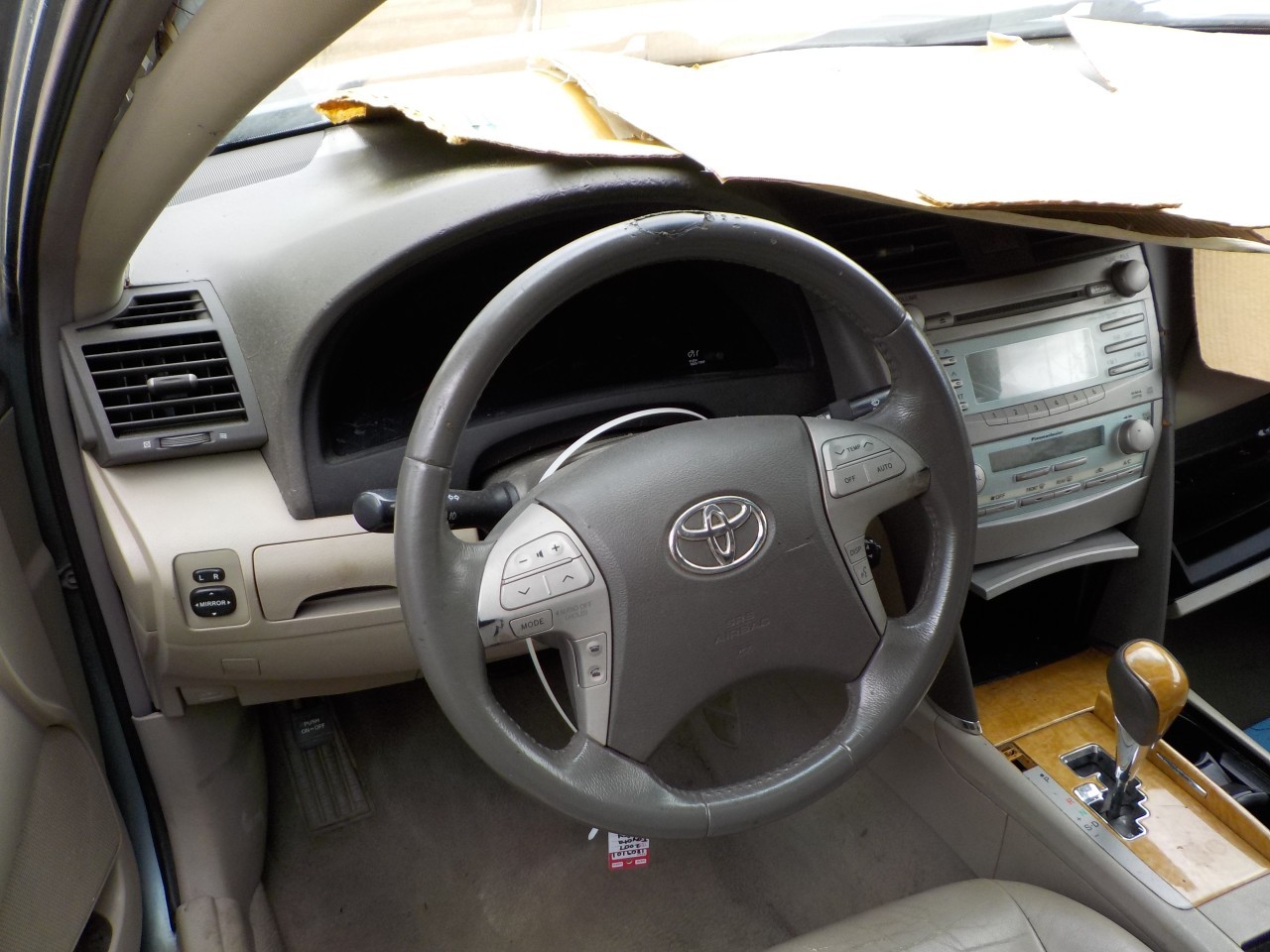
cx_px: 635
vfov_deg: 46.8
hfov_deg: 60.0
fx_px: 1101
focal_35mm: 30
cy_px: 476
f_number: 3.3
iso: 125
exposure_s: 1/125
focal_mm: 4.1
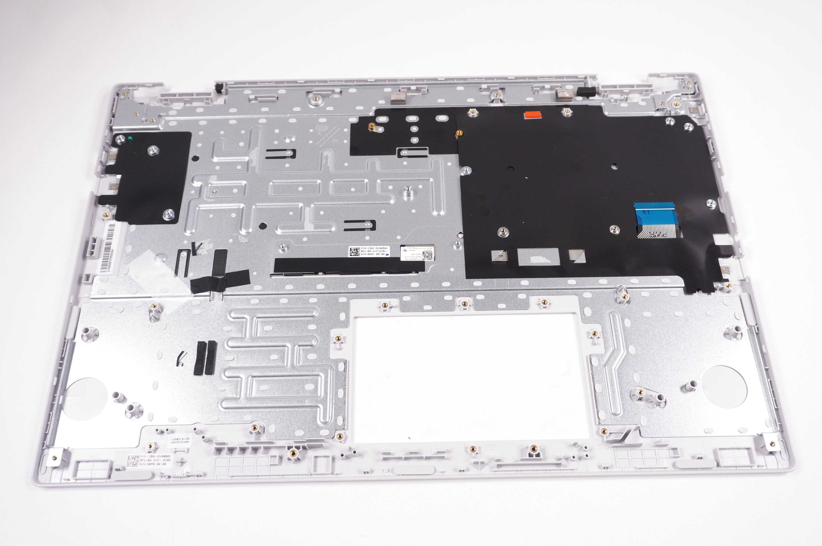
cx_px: 411
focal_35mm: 32
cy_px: 273
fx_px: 719
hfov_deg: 59.5
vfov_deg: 41.6
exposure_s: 1/320
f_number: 5.6
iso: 800
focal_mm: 21
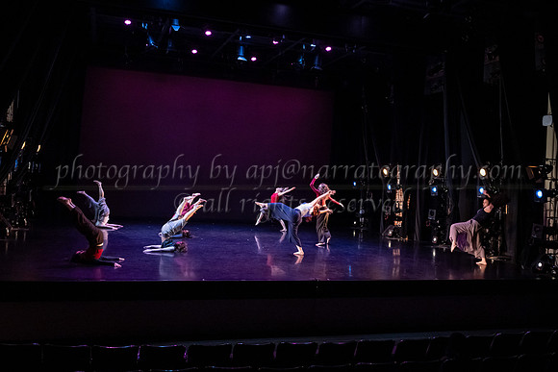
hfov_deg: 57.7
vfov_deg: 40.4
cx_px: 254
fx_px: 505
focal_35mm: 33
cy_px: 170
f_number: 4
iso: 4000
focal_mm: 29.5
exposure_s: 1/400
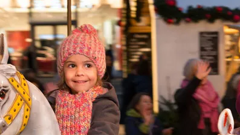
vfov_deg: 12.6
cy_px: 135
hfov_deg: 22.1
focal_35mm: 95
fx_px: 604
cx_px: 198
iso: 400
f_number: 5
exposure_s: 1/50
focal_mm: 48
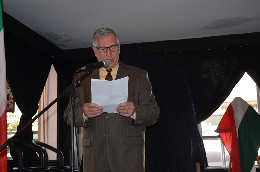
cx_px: 130
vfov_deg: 25.0
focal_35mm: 54
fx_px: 389
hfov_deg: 36.9
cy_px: 86
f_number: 5
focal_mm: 36
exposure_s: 1/125
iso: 400
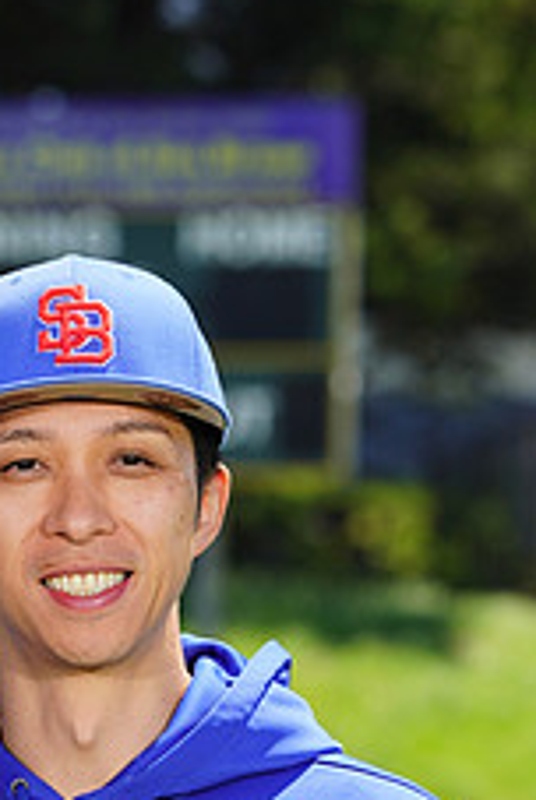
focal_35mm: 490
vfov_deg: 4.2
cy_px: 888
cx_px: 83
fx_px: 10909
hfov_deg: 2.8
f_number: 8
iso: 100
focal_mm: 192
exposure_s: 1/250
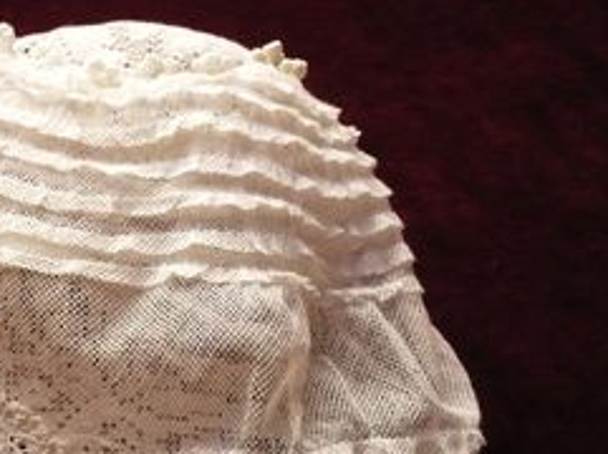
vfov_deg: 22.5
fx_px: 1122
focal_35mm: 64
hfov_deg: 29.6
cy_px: 386
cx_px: 116
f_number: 2.8
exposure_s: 1/200
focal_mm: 5.8
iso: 400
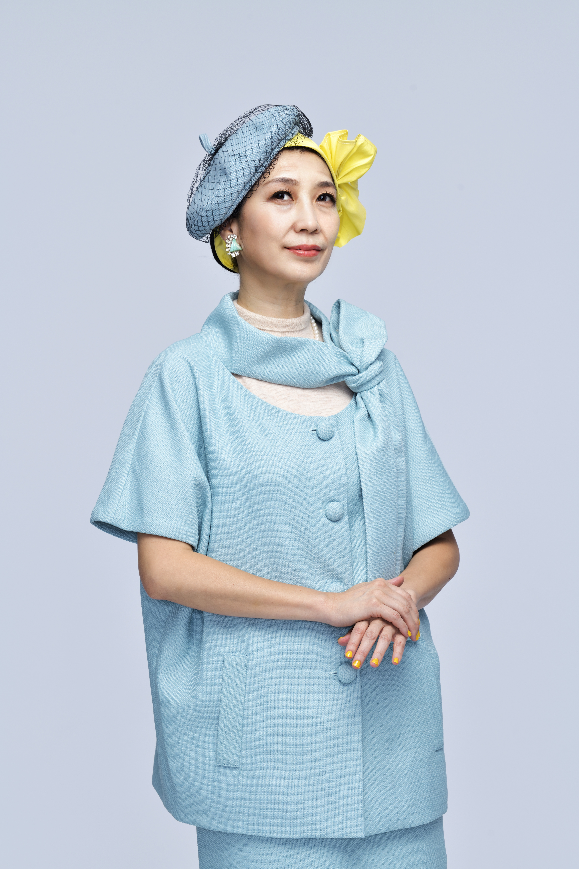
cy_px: 434
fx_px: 3739
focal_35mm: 155
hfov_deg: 8.9
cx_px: 290
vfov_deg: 13.2
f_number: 9
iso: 200
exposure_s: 1/125
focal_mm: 155
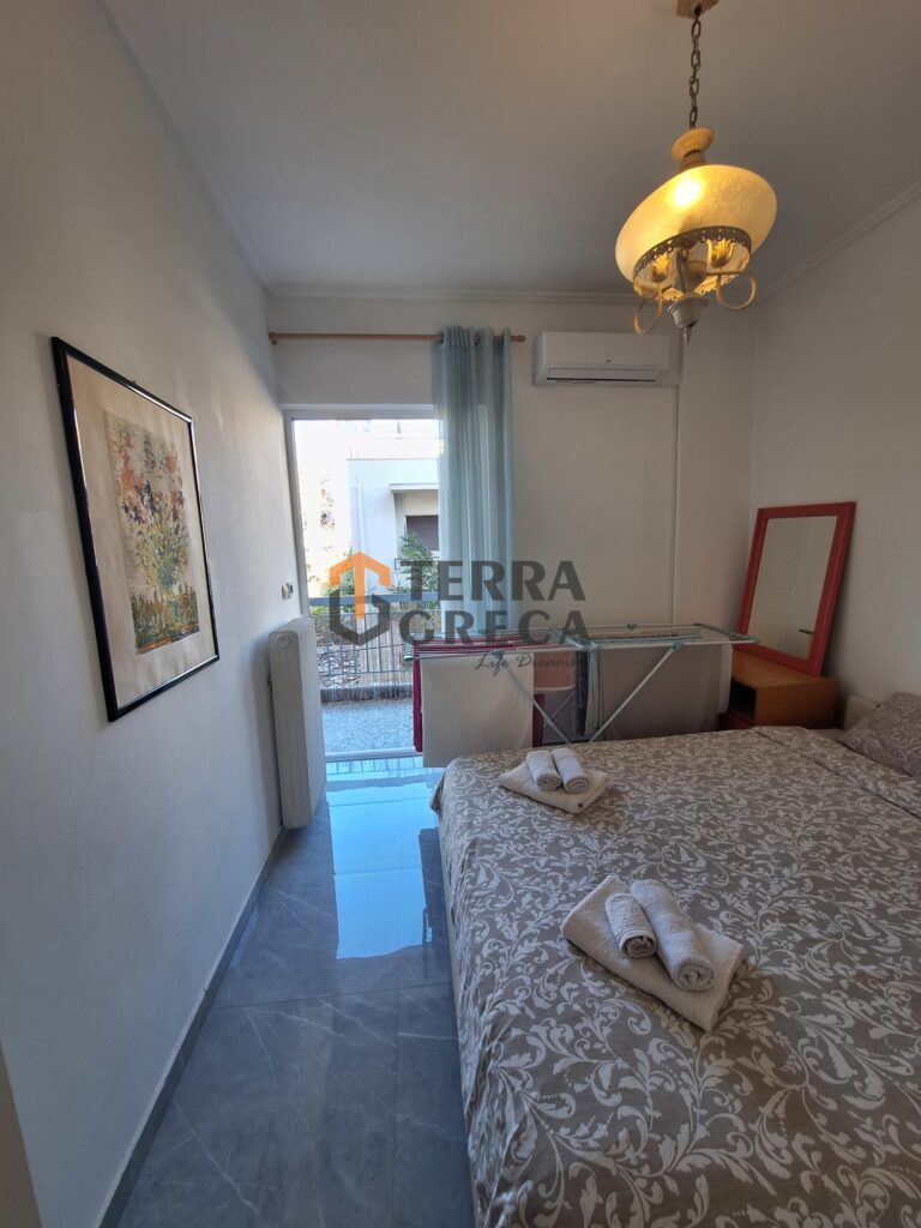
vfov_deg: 106.2
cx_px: 460
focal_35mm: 13
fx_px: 461
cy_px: 614
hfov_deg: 89.9
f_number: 2.2
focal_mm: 1.74
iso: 40
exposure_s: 1/50
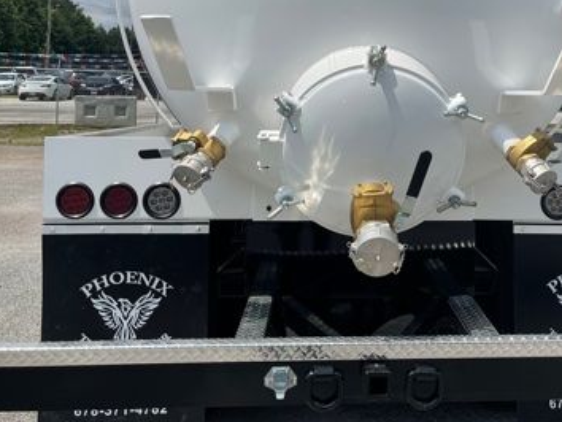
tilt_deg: -0.1
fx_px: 764
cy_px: 70
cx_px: 373
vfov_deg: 30.0
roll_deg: -0.7
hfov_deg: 39.9
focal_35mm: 47
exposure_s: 1/8547
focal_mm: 5.1
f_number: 1.6
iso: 32
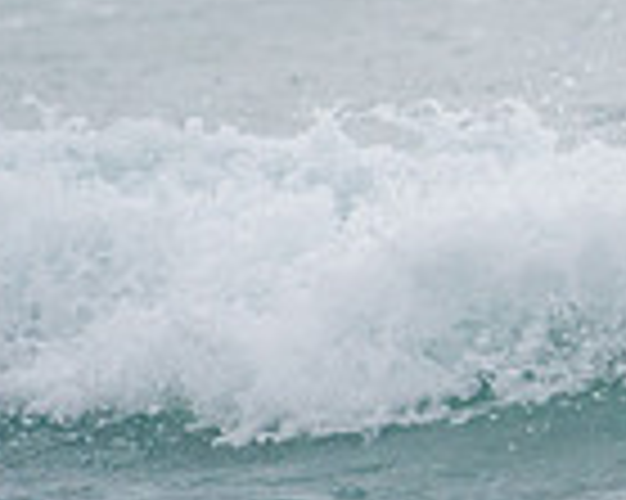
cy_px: 102
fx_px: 44175
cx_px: 1528
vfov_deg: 0.6
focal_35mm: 2386
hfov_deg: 0.8
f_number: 5.6
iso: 400
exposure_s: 1/320
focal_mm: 500
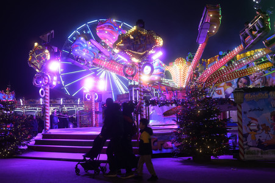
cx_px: 138
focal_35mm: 45
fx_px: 343
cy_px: 92
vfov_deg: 29.8
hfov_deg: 43.6
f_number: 5
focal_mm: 30
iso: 640
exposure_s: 1/50
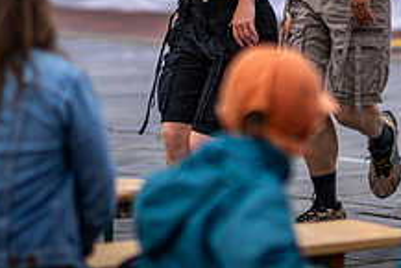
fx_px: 3923
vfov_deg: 3.9
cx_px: 488
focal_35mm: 352
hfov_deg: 5.8
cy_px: 96
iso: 125
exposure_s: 1/2500
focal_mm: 85
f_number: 1.4
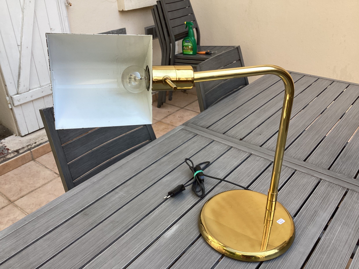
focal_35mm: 31
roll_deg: +2.4
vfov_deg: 45.4
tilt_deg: -30.4
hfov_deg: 58.4
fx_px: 321
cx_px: 180
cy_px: 134
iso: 25
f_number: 2.4
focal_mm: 3.3
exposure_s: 1/248
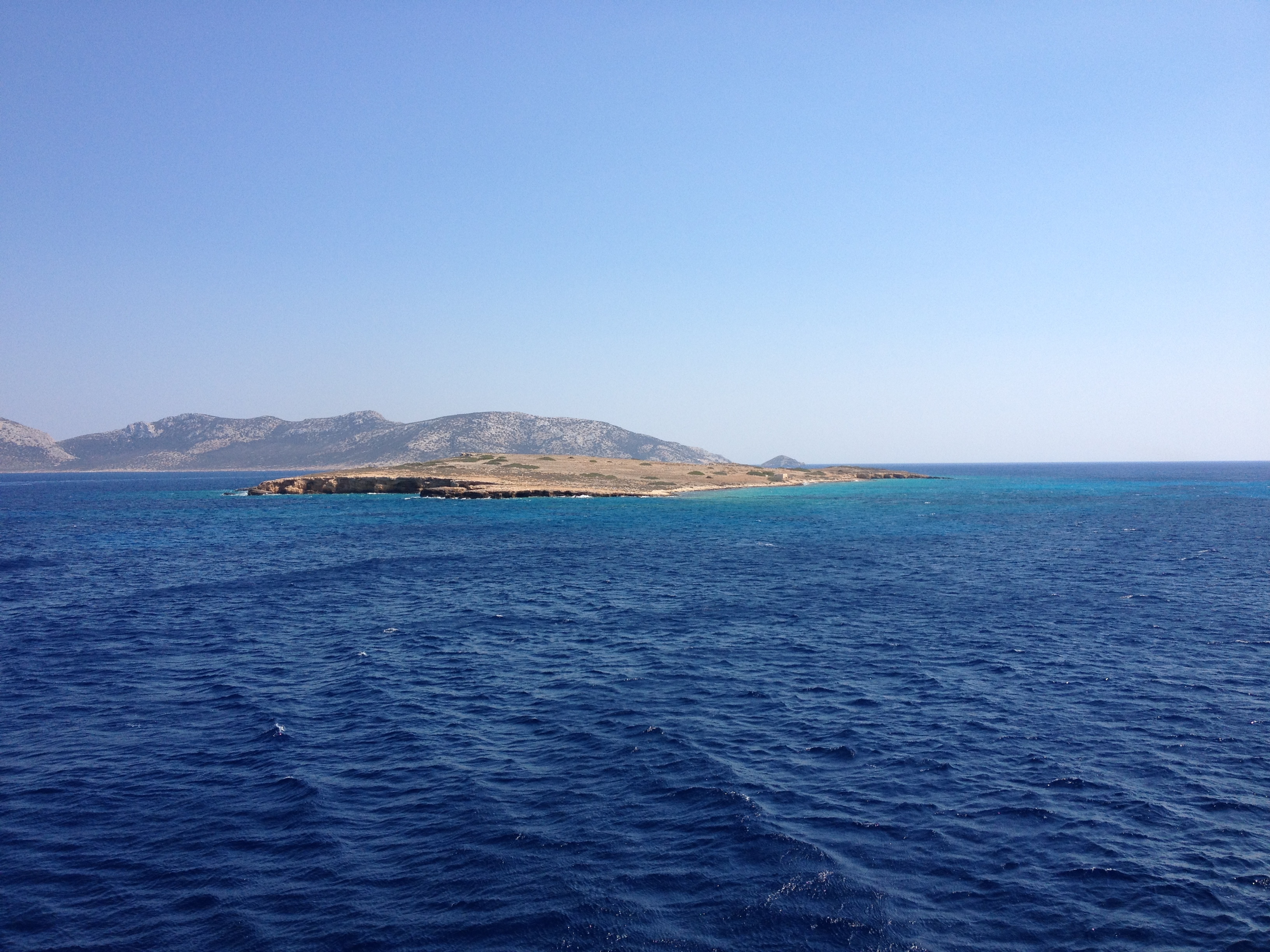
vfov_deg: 40.7
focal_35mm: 35
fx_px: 1284
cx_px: 635
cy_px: 476
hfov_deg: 52.6
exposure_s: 1/1972
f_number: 2.4
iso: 50
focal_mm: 4.28
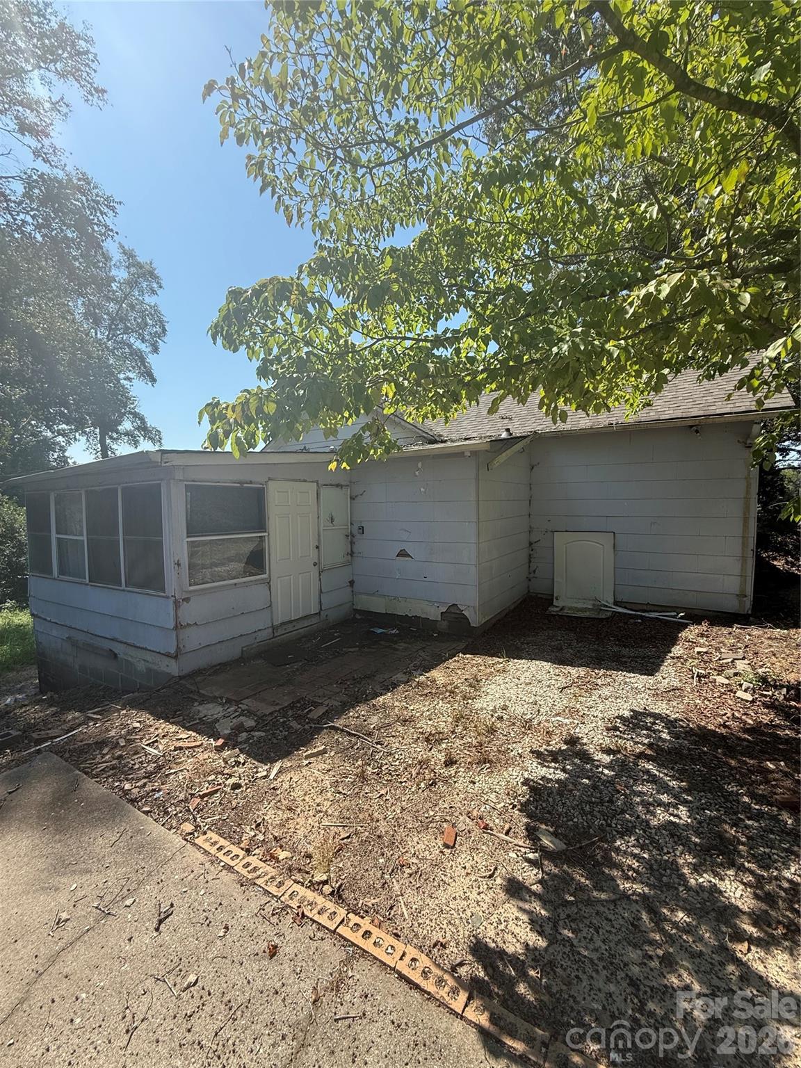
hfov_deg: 85.7
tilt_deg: -1.5
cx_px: 400
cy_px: 534
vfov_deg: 102.1
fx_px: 432
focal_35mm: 14
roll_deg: -0.3
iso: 64
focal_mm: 2.22
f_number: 2.2
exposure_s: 1/1189
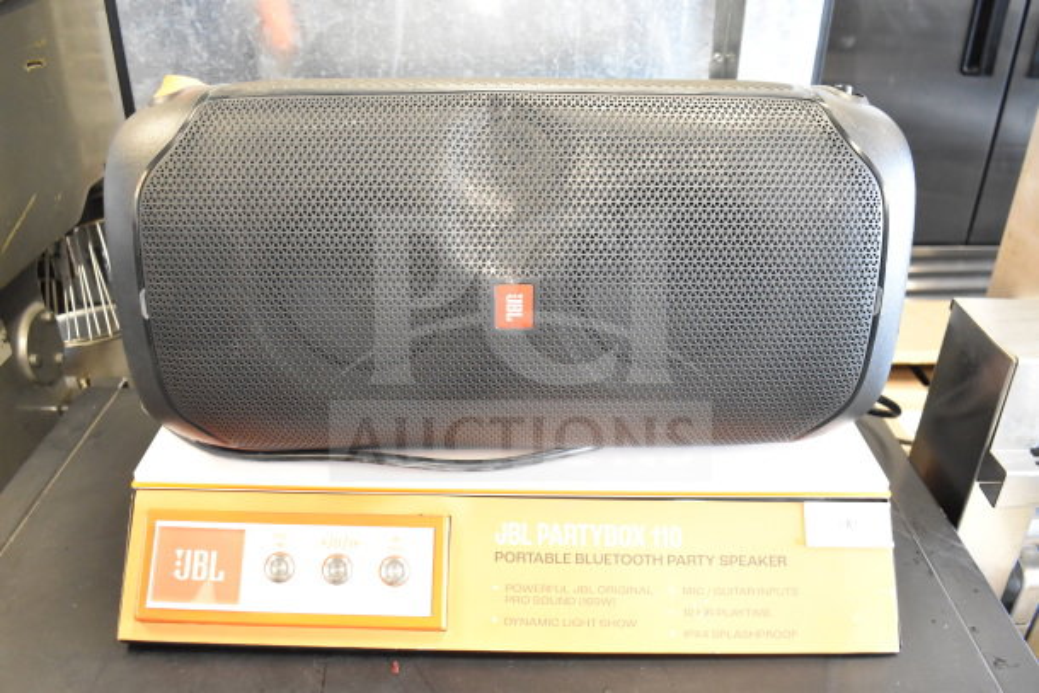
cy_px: 346
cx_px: 520
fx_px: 866
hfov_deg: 61.9
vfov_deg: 43.6
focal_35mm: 30
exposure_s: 1/30
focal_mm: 20
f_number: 3.5
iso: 2800
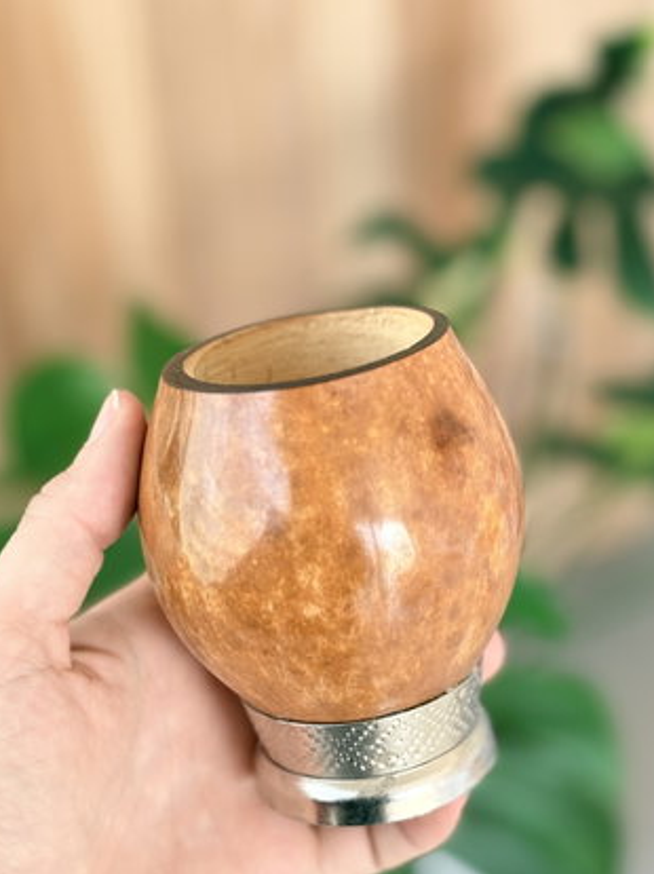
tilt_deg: -36.7
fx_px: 1690
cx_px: 340
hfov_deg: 21.9
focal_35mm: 67
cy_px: 510
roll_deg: +3.9
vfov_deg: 28.9
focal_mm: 5.96
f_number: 1.6
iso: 80
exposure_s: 1/60
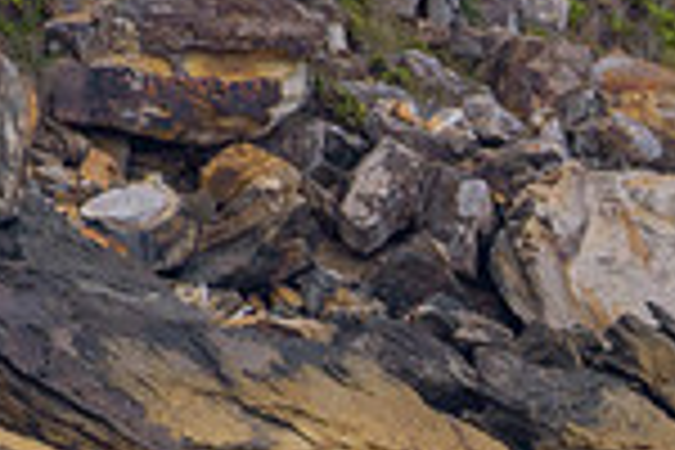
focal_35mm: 2376
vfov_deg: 0.6
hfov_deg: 0.9
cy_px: 812
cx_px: 1018
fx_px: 44547
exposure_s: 1/2000
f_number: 5.6
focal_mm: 500
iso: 400
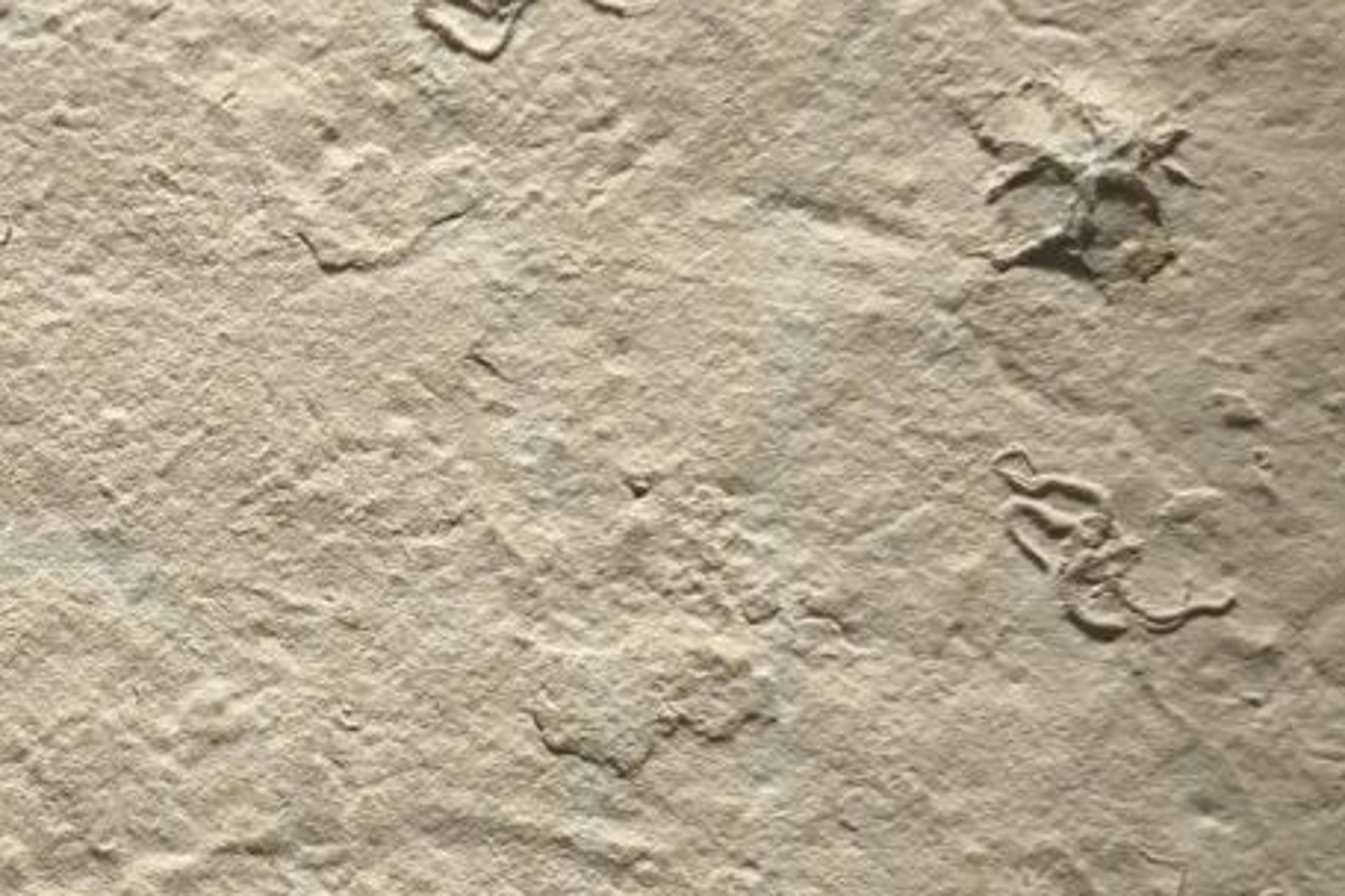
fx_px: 4259
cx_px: -18
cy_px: 816
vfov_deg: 11.9
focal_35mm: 114
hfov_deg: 17.5
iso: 50
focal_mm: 6.92
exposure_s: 1/189
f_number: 1.9
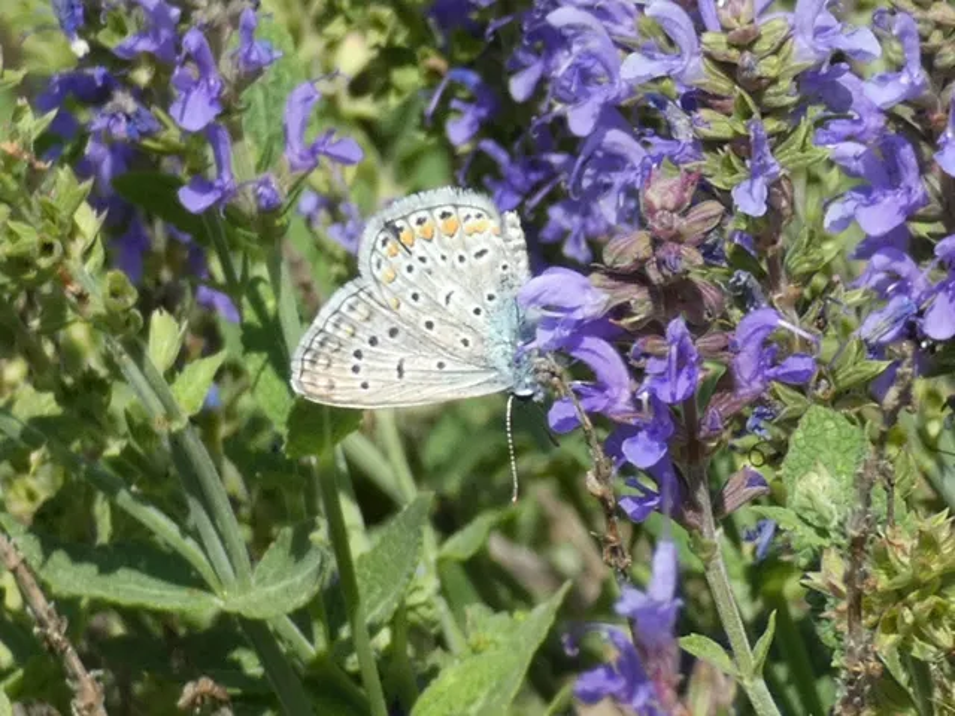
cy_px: 358
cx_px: 478
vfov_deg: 12.9
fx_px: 3173
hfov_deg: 17.1
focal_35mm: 115
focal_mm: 20.5
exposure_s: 1/320
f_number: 5
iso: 80
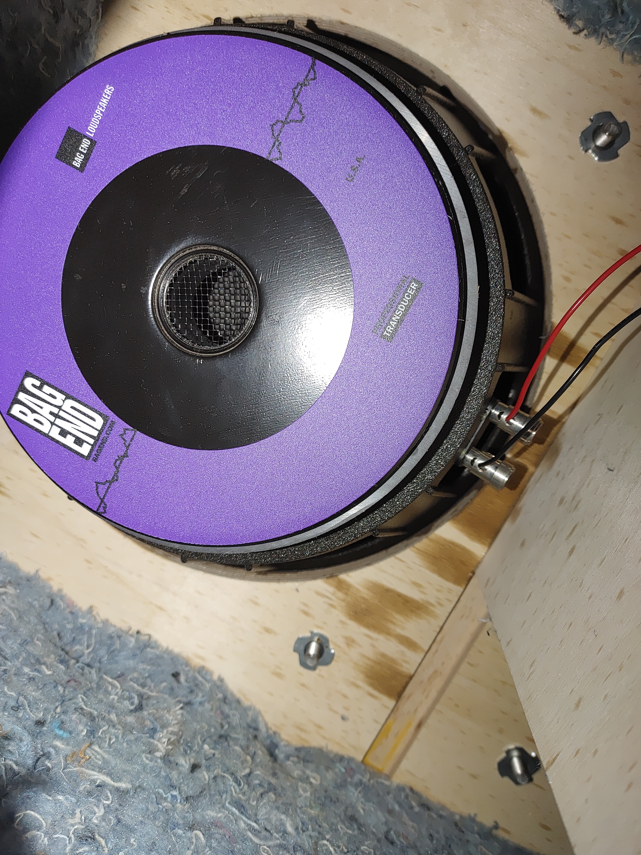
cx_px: 320
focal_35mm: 26
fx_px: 642
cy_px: 428
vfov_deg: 67.3
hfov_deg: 53.1
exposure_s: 1/60
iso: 50
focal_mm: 5.58
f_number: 1.8
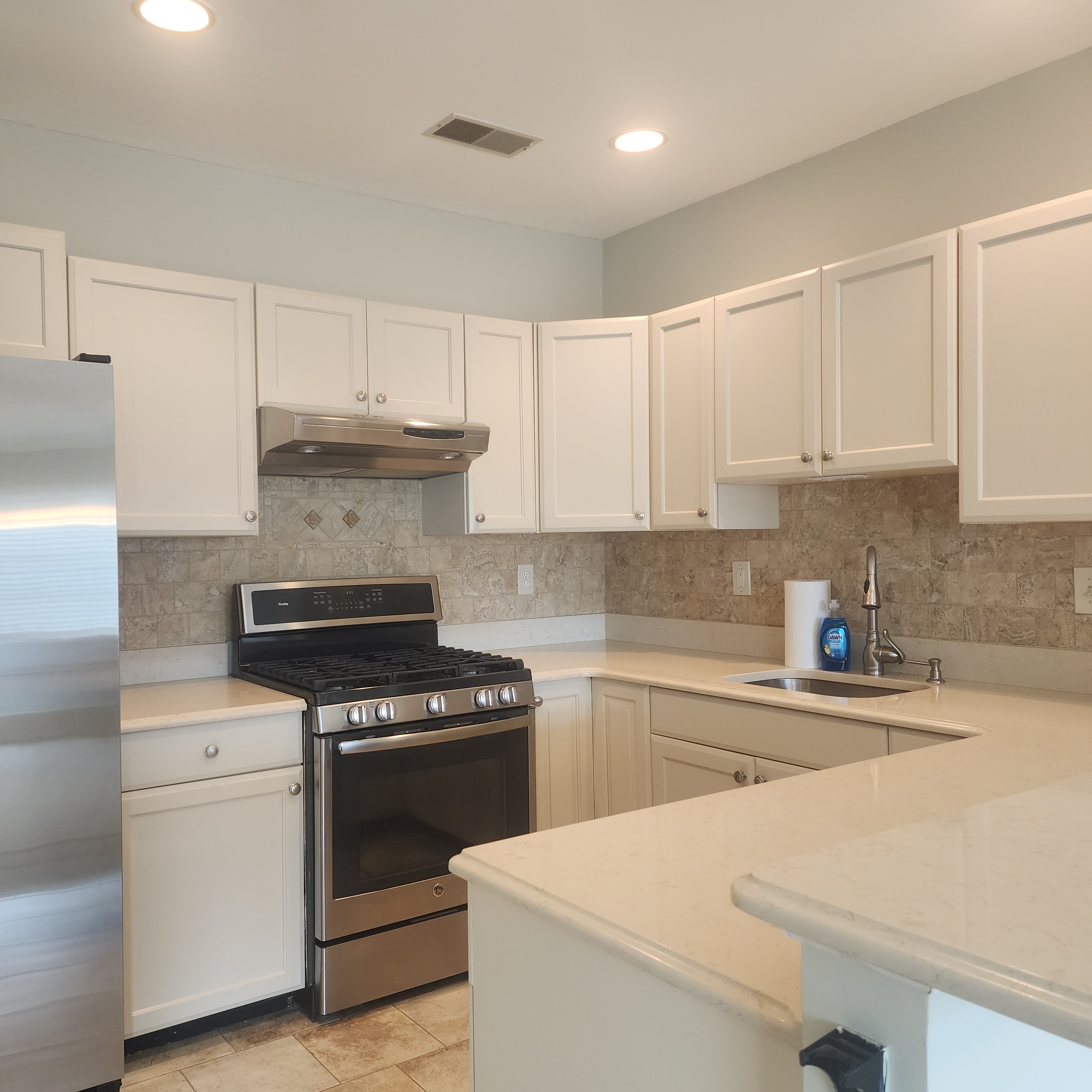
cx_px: 490
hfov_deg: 57.2
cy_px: 541
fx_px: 999
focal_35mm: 28
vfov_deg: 57.3
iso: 400
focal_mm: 6.4
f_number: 1.8
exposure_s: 1/120
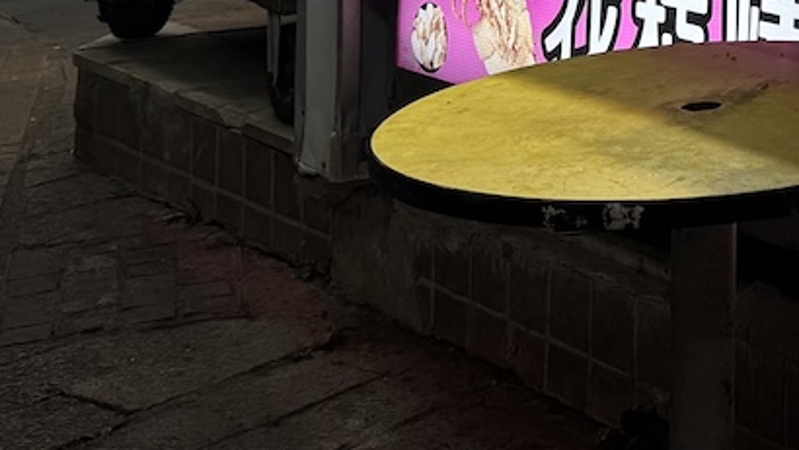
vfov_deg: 10.5
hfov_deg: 18.3
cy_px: -567
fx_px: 2162
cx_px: 1249
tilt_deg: +4.1
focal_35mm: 102
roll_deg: +0.9
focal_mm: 6.76
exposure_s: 1/120
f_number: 1.78
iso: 80
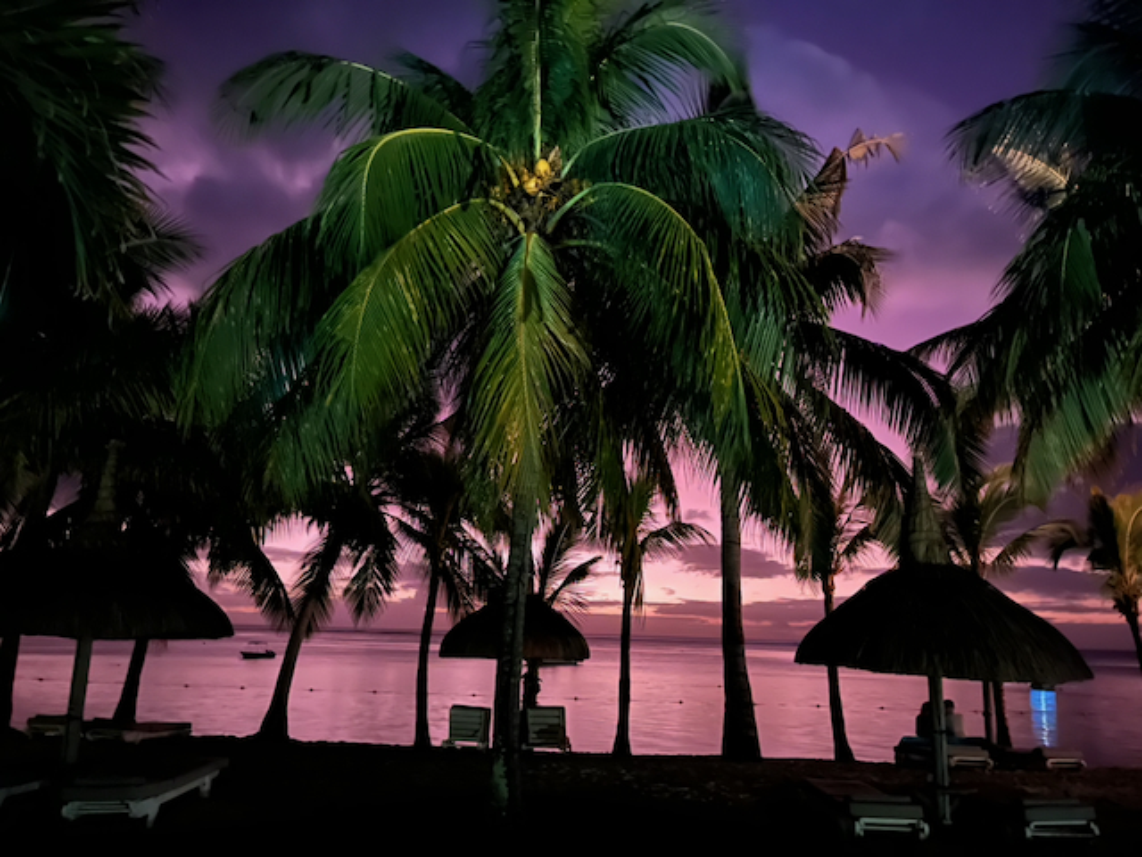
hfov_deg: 67.3
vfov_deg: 53.1
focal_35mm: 26
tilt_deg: +12.9
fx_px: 858
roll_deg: -1.1
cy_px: 428
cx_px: 571
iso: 2000
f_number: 1.6
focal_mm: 5.1
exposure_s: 1/2
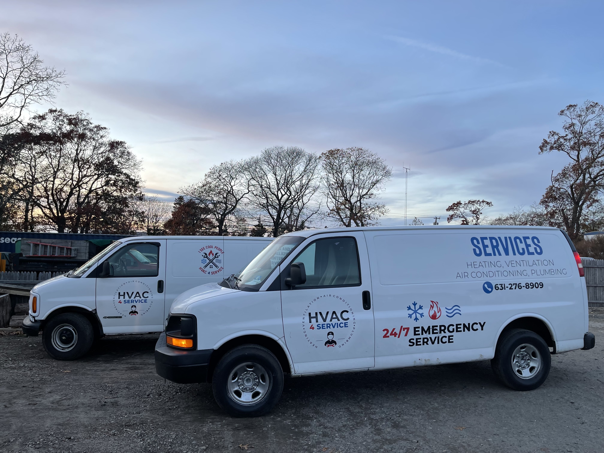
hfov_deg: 67.3
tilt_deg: +2.7
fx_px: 454
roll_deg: -2.1
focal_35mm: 26
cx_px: 302
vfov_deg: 53.1
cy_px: 226
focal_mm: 5.1
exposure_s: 1/121
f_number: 1.6
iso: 40
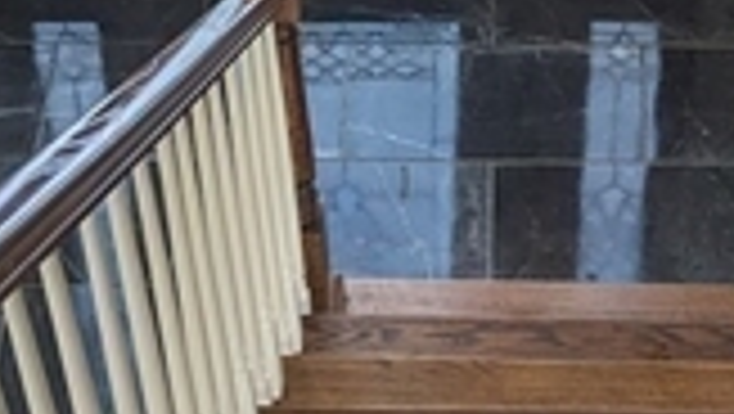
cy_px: -158
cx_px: 410
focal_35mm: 123
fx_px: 2396
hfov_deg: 17.4
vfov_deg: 9.7
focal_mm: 6.81
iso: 47
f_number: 1.85
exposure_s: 1/155
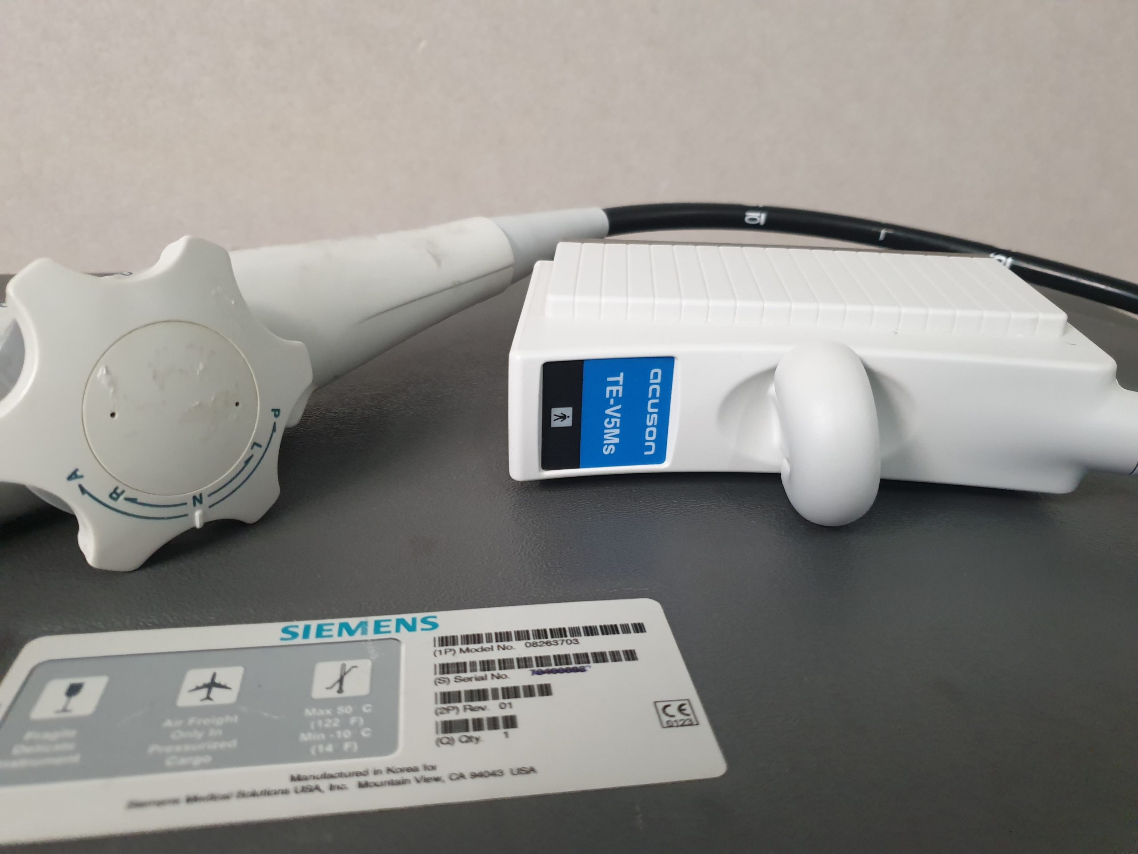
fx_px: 855
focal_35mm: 26
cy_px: 427
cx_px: 569
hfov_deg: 67.3
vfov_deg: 53.1
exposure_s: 1/100
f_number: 1.5
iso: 320
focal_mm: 4.3
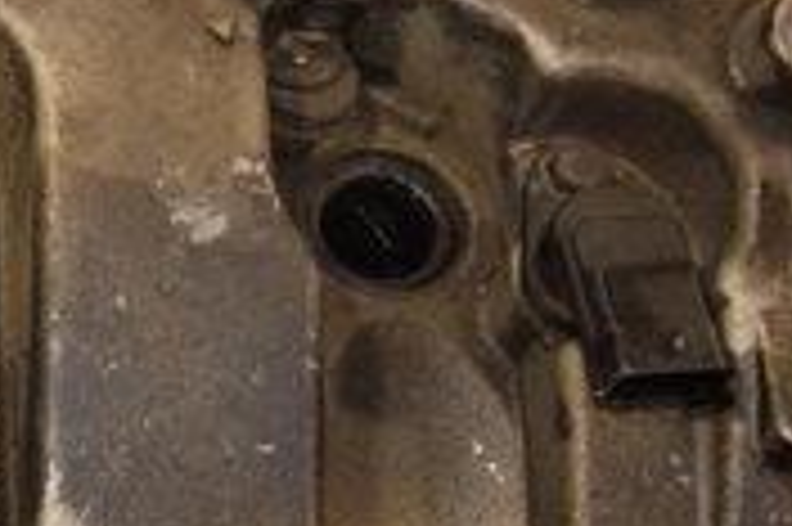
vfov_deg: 11.9
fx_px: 2524
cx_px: -392
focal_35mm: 115
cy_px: 355
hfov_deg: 16.3
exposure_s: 1/200
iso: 800
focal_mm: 21
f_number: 5
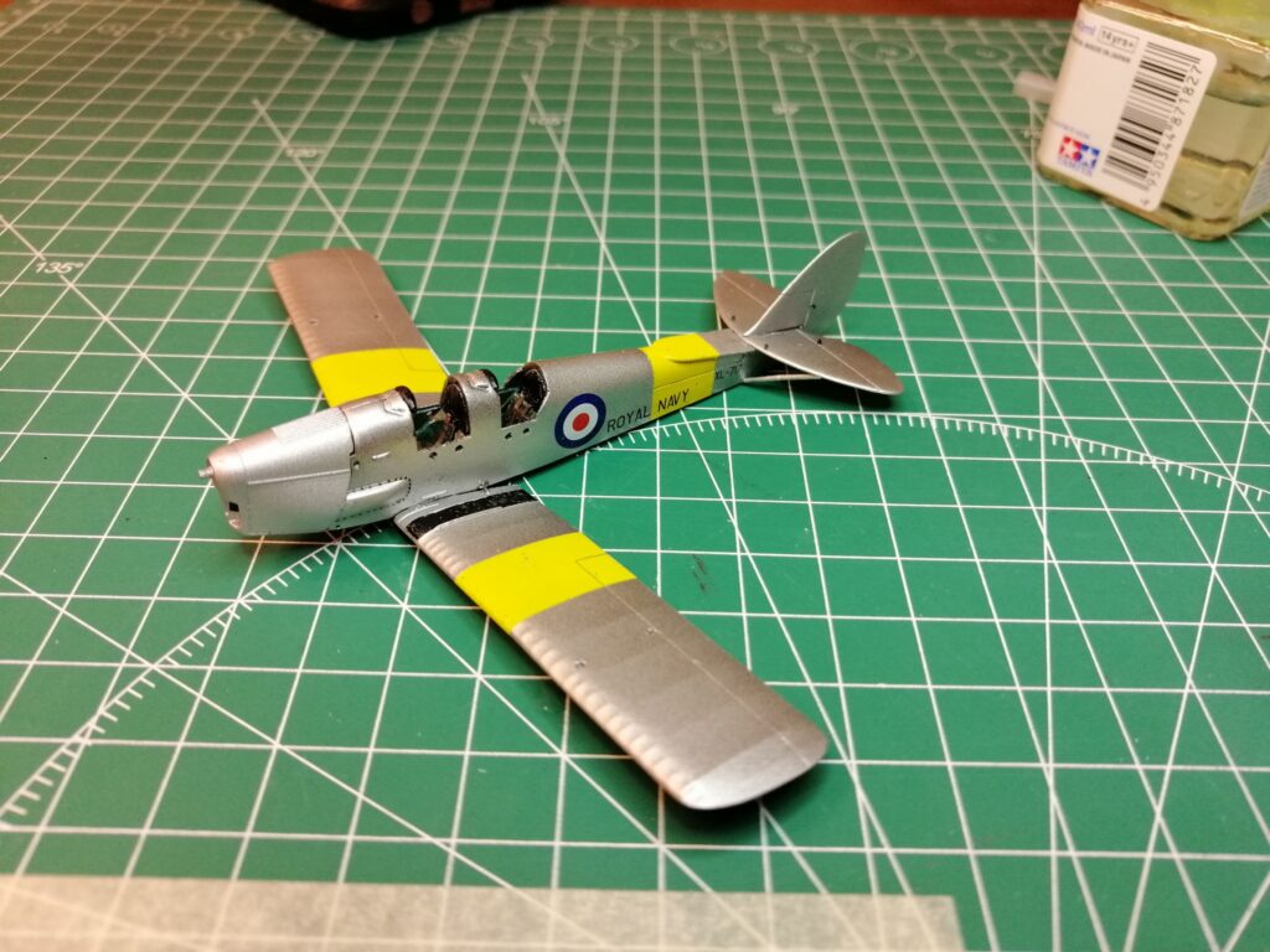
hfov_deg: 65.3
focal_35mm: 27
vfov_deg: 51.4
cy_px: 476
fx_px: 991
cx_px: 635
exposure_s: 1/50
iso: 160
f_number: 1.8
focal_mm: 3.95
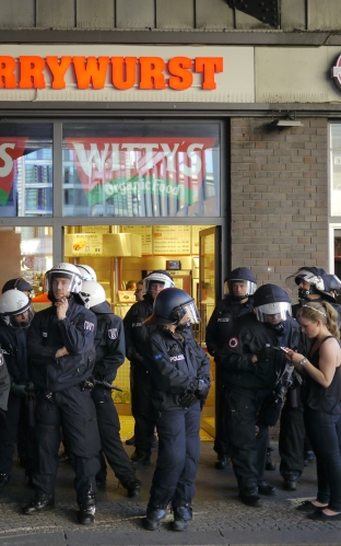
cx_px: 45
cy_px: 272
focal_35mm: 57
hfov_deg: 22.3
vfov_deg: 35.7
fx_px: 847
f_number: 1.7
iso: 160
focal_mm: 20
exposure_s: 1/250
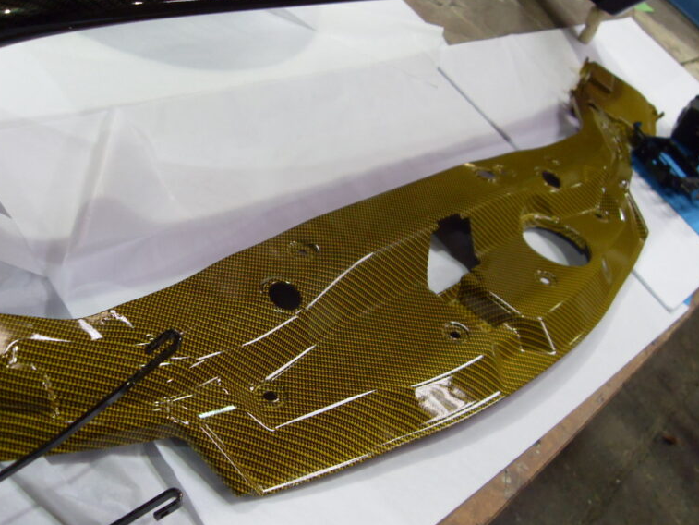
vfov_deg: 38.7
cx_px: 342
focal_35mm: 37
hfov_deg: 50.1
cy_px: 272
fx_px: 747
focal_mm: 6.3
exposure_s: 1/45
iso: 200
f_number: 2.8
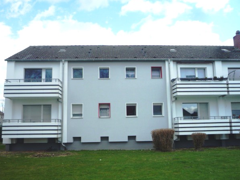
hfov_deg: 55.3
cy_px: 94
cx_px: 122
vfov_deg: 43.0
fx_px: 229
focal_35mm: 33
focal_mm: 5.2
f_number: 4
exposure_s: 1/250
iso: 100
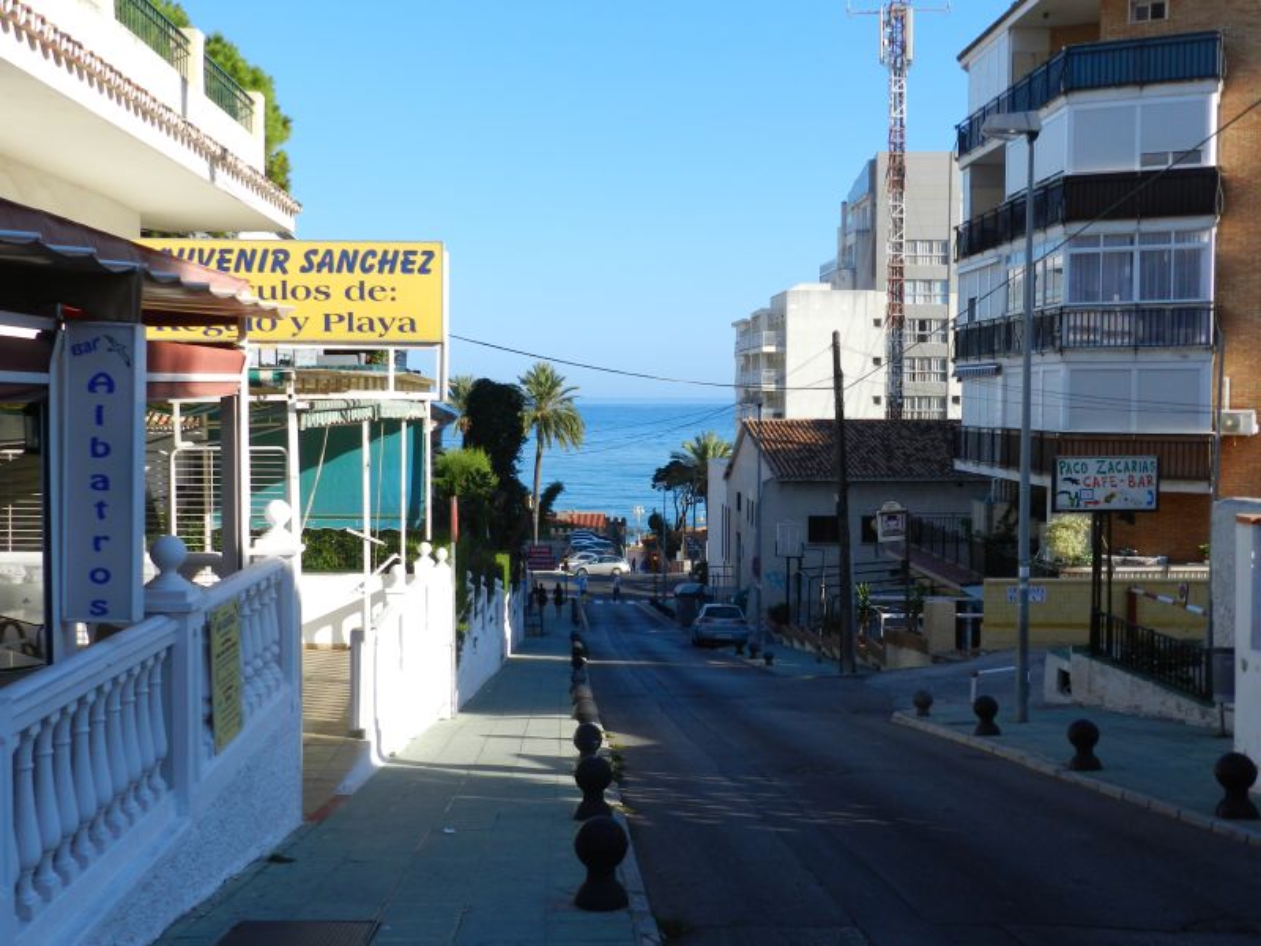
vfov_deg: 37.7
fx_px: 1384
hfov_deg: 49.0
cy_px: 473
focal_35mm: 38
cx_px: 630
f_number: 4
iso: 160
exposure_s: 1/1000
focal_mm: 6.7
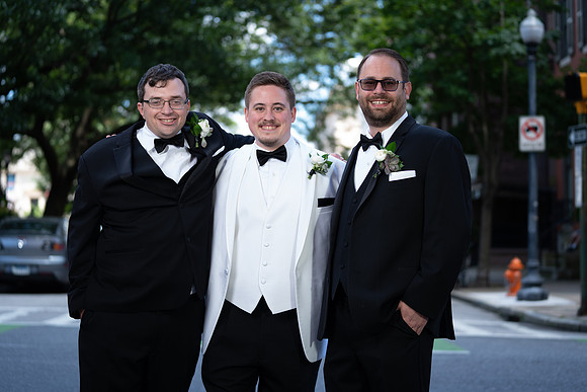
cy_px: 196
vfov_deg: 19.5
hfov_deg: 28.8
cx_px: 294
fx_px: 1142
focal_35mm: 70
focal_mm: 70
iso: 50
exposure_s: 1/200
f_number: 2.8
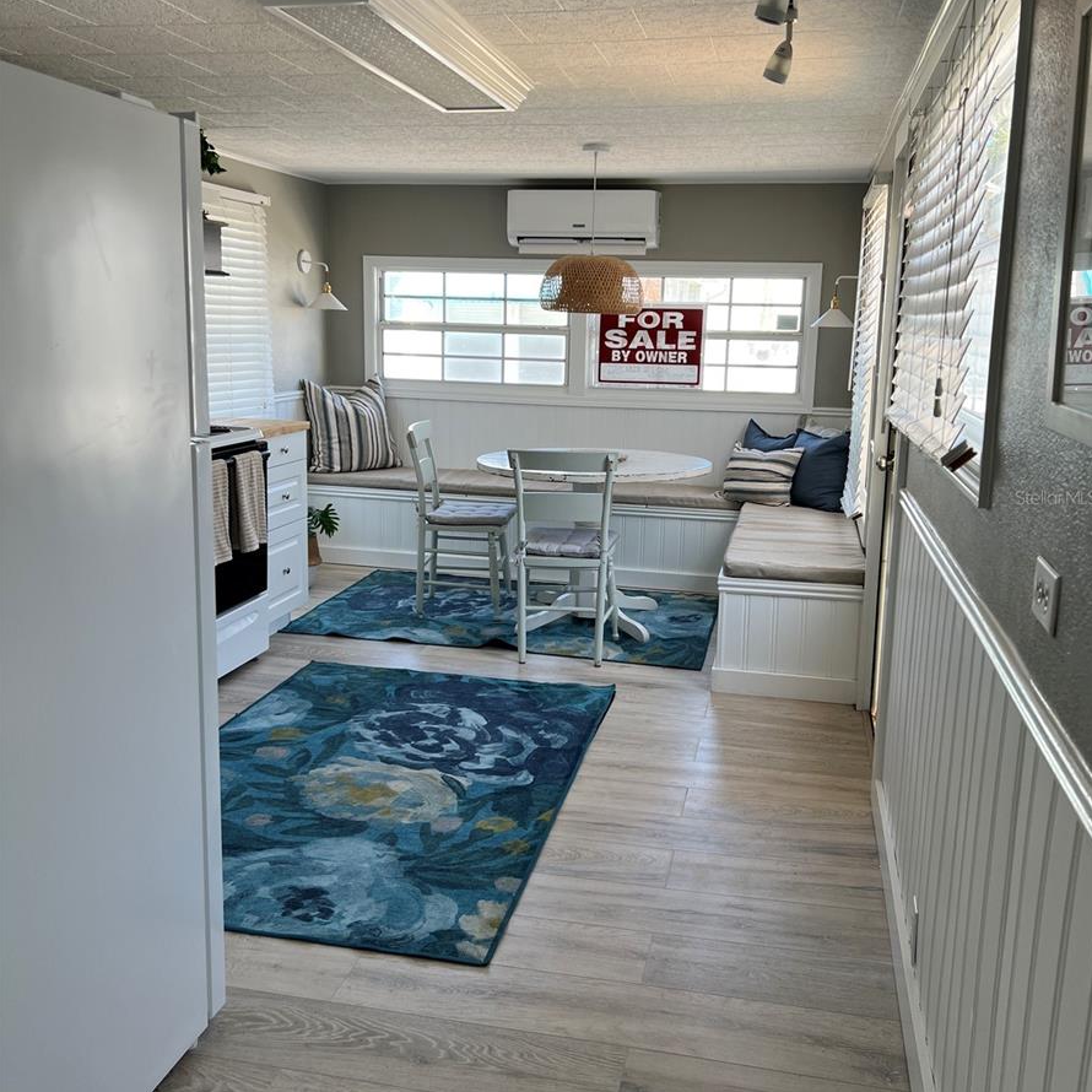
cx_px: 550
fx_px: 1106
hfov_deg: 52.5
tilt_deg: -7.8
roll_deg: -0.9
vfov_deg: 52.5
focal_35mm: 31
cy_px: 497
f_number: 1.5
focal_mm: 5.7
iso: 40
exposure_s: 1/158
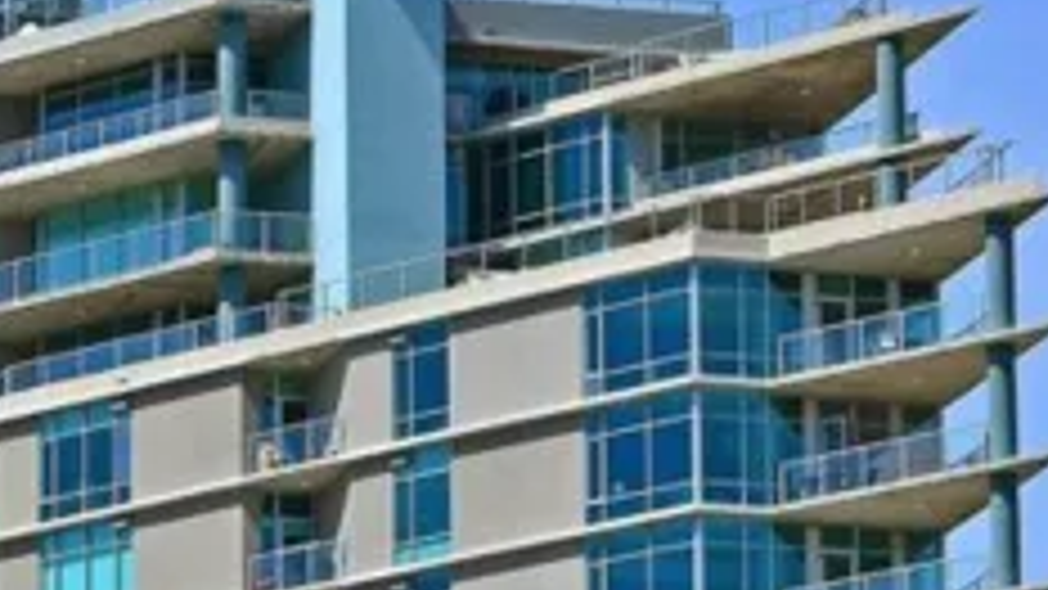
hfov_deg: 6.9
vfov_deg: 3.9
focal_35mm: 313
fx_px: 8694
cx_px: -45
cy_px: 581
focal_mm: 55
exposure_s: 1/800
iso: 100
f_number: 8
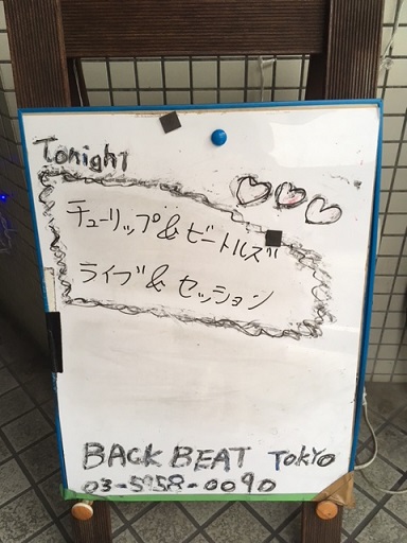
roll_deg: -0.5
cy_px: 272
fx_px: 455
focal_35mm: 29
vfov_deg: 61.7
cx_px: 204
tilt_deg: -30.5
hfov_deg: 48.2
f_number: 2.2
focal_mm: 4.15
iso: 25
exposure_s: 1/30
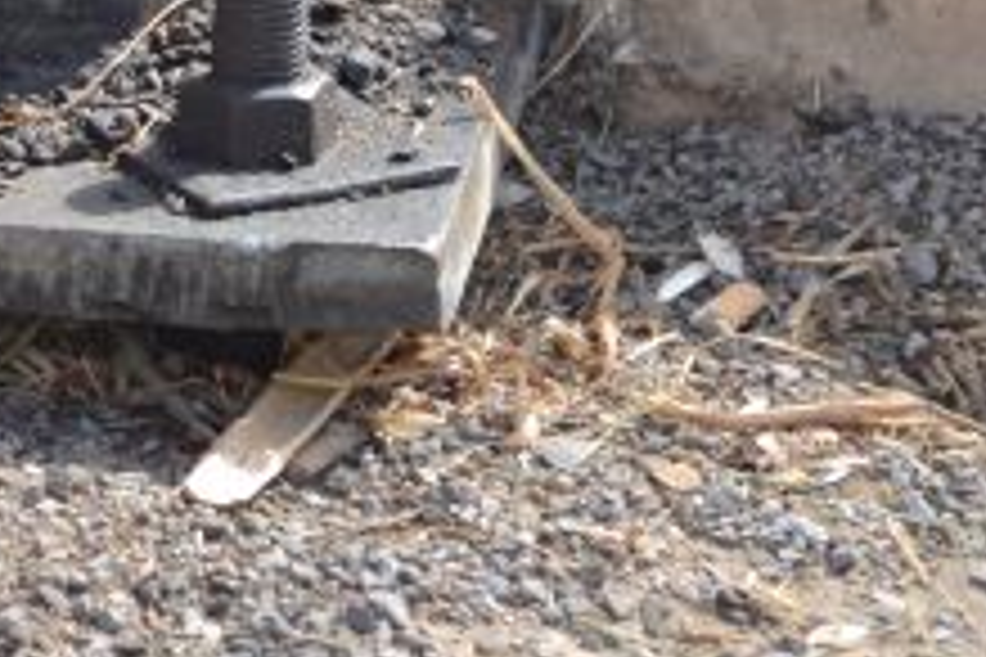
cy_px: -68
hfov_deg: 8.4
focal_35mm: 241
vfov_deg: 5.7
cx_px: -432
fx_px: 6613
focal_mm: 55
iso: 100
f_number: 6.3
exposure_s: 1/160
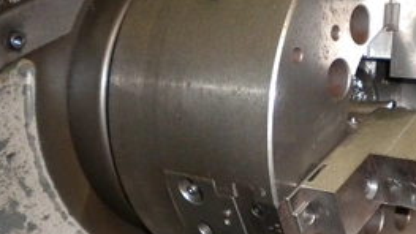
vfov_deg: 20.7
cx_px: 312
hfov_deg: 35.2
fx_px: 640
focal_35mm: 58
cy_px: 134
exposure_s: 1/30
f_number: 3.1
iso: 400
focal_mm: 6.3
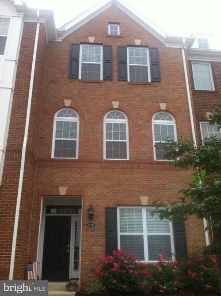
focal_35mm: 35
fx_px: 299
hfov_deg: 40.6
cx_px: 110
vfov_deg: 52.7
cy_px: 148
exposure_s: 1/287
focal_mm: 3.85
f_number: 2.8
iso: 80
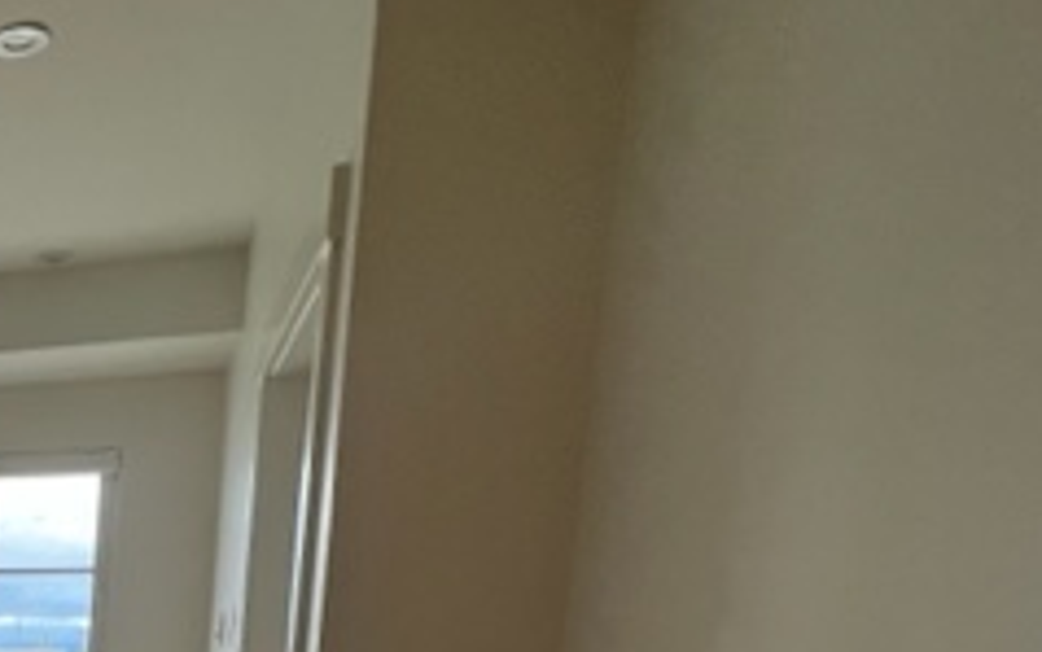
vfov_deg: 29.3
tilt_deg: -6.8
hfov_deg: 34.6
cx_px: -346
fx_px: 1051
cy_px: 796
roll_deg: -1.0
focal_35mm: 37
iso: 32
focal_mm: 1.57
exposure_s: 1/181
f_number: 1.8
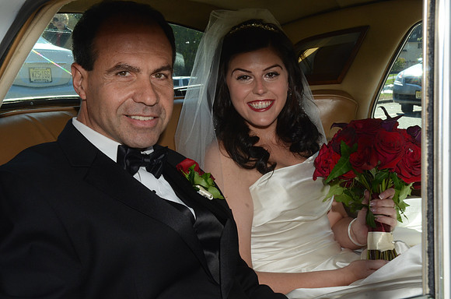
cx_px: 226
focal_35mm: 57
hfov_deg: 35.1
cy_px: 150
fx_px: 713
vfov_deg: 23.7
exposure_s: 1/125
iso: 500
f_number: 16
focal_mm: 38
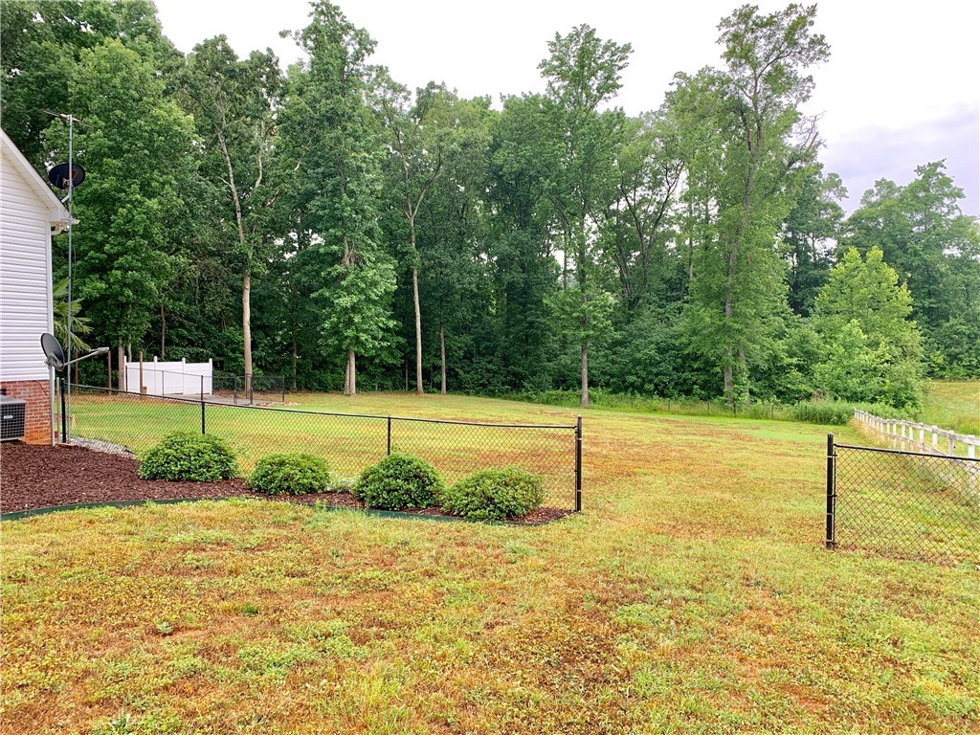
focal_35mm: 26
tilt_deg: -0.3
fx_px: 736
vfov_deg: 53.1
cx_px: 490
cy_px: 368
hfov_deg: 67.3
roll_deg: +0.2
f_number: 1.8
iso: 32
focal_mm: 4.25
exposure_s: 1/122
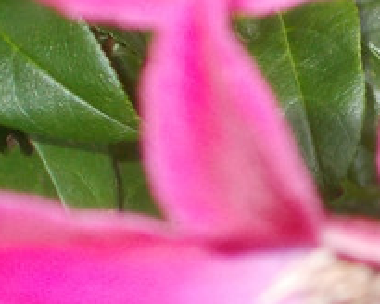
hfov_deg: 5.0
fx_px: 4341
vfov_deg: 4.0
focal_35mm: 386
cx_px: 431
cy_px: 56
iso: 200
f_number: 5.8
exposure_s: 1/60
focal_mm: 13.5
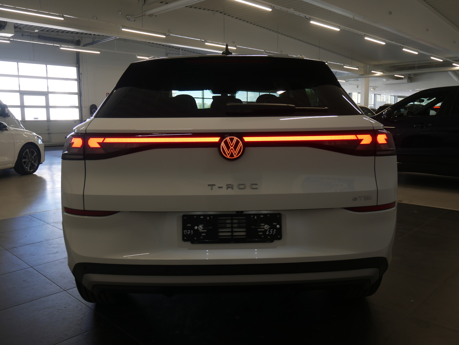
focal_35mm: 30
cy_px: 172
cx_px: 230
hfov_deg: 59.9
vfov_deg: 46.8
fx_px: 398
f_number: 3.8
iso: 200
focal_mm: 15
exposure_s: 1/80
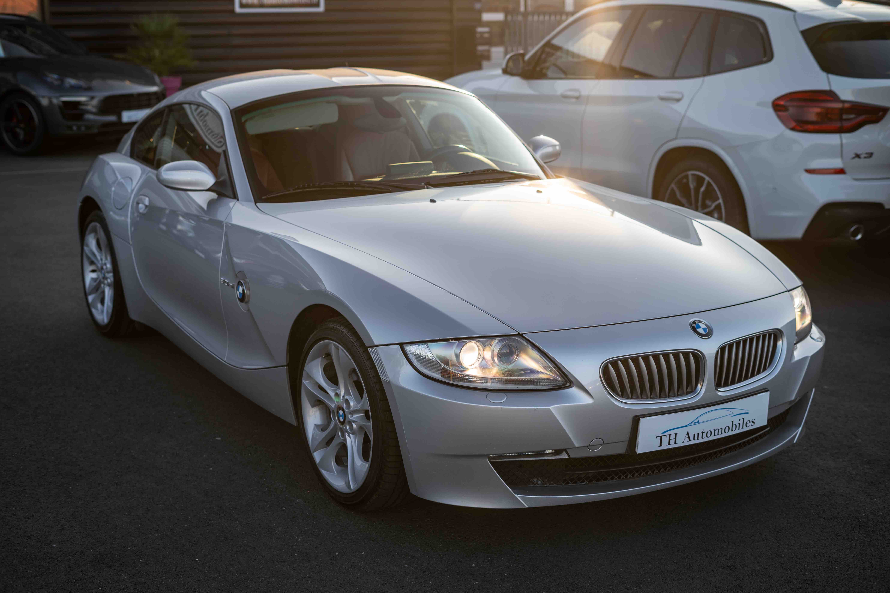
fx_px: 1236
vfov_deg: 27.0
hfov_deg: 39.6
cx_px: 445
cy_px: 296
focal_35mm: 50
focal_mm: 50
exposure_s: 1/200
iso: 100
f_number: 3.2
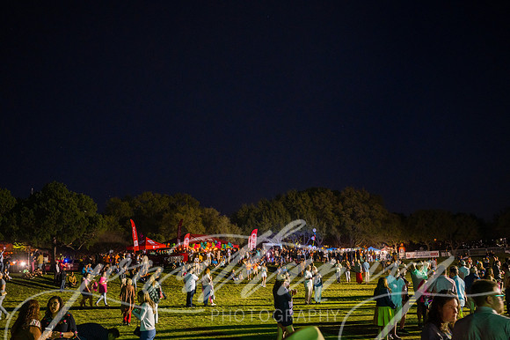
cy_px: 170
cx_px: 255
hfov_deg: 51.9
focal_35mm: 37
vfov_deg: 35.9
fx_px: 524
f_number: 4
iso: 2500
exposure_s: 1/15
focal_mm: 37
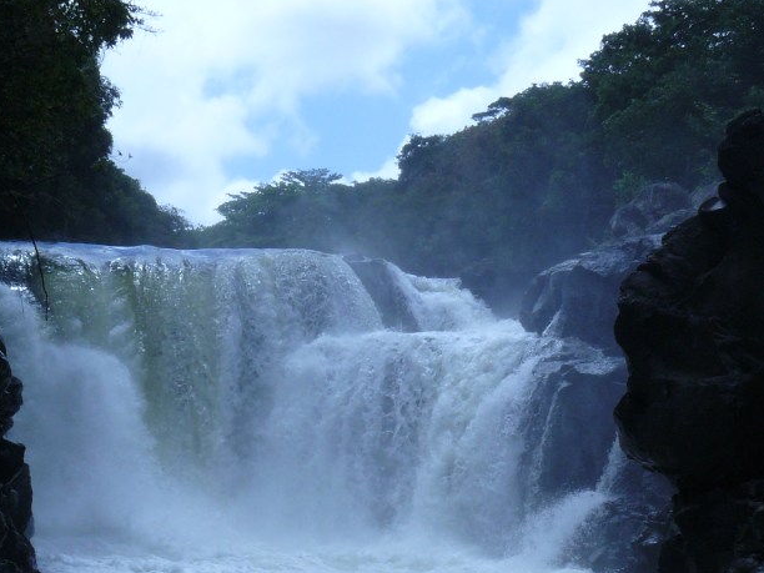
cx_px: 248
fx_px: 1832
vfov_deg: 17.7
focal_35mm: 83
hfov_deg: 23.4
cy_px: 402
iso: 100
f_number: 7.1
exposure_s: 1/400
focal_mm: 7.9
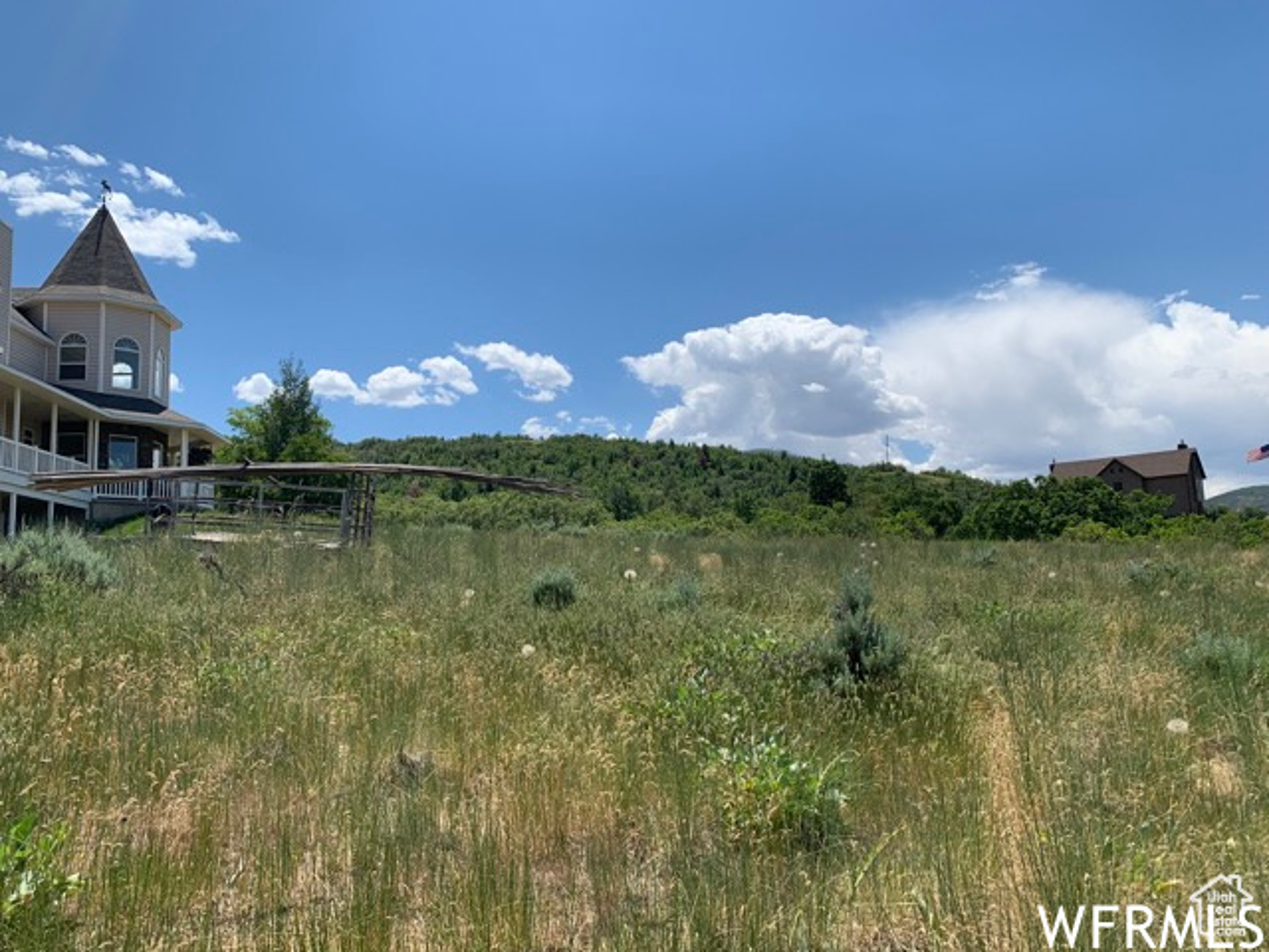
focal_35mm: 26
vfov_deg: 53.1
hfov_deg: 67.3
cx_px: 634
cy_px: 476
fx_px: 953
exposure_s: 1/3185
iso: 25
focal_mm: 4.25
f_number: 1.8
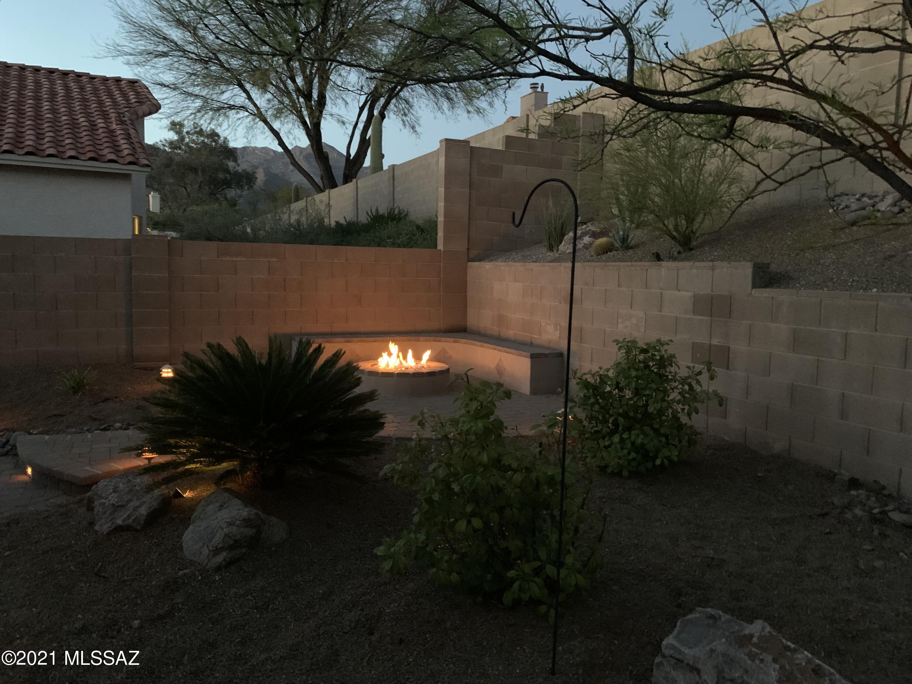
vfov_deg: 53.1
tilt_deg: -5.3
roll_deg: -1.4
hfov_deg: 67.3
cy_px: 342
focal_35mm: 26
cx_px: 456
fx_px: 685
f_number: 1.8
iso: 1250
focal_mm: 4.25
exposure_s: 1/16
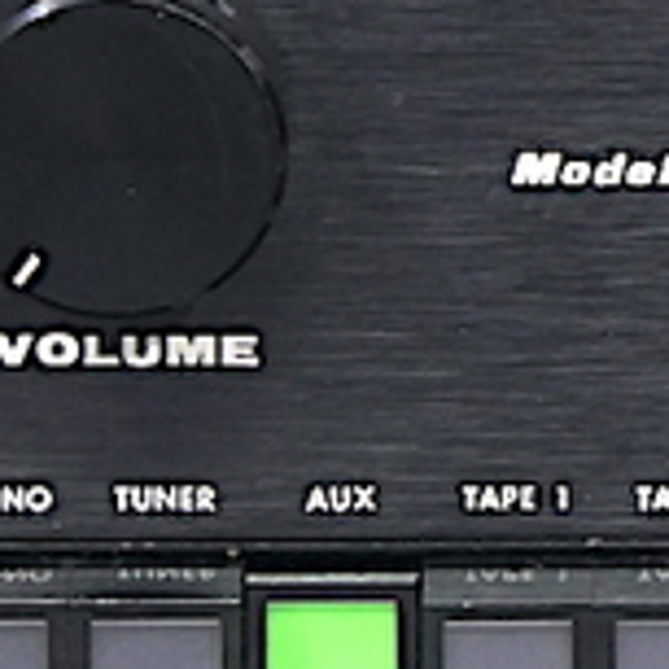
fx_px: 20838
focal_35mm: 953
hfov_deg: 1.8
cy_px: 70
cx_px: 944
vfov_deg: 1.8
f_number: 5.6
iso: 100
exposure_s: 1/1.6
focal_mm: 30.9
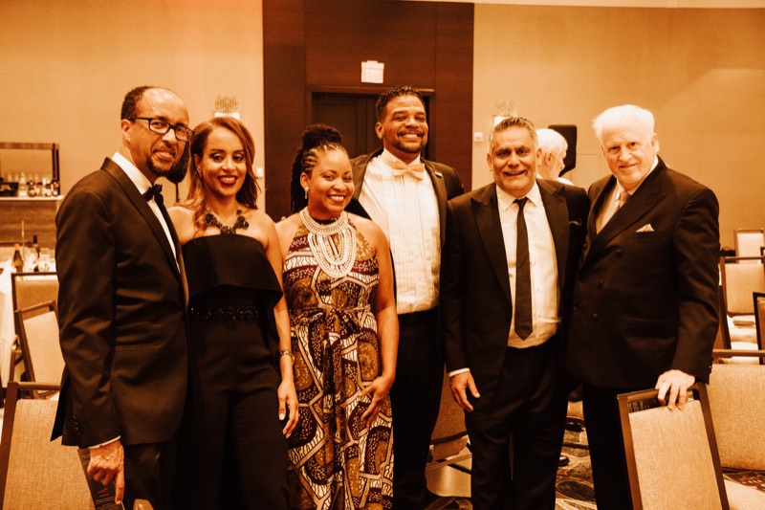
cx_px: 382
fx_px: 892
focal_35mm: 42
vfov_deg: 31.9
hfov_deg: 46.4
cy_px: 255
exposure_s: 1/100
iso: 6400
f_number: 3.2
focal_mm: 28
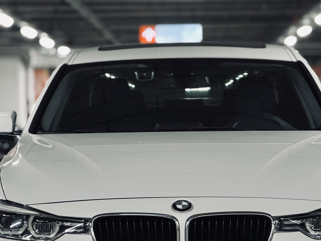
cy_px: 203
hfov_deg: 9.6
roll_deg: +0.7
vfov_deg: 7.2
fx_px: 1910
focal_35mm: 206
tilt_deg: -1.9
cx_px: 182
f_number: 2.8
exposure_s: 1/50
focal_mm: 15.66
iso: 500
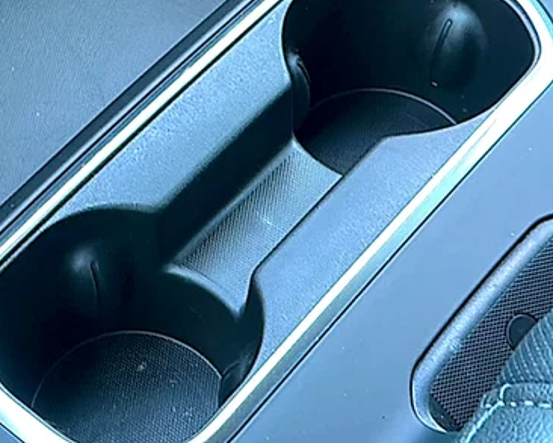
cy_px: 175
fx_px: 1130
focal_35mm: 69
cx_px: 125
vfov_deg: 22.1
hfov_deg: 27.1
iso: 160
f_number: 1.78
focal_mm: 6.86
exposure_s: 1/40
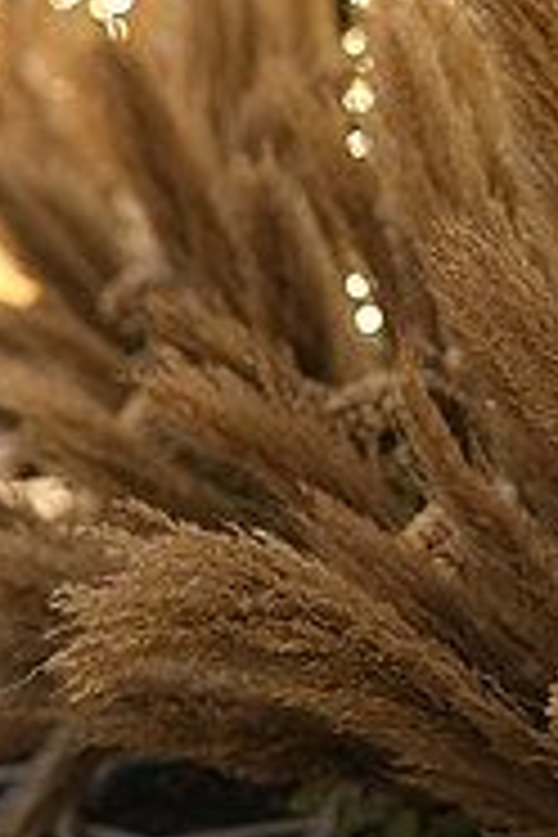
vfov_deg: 18.3
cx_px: 556
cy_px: 9
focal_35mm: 109
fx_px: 2534
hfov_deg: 12.4
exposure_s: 1/200
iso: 200
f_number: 2.5
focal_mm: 35
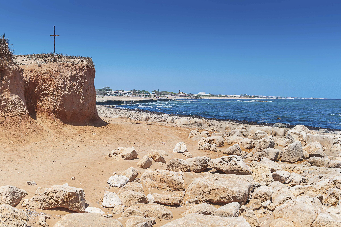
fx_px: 303
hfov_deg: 58.7
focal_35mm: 32
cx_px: 170
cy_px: 114
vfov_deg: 41.1
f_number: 18
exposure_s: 1/60
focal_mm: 32
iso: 250
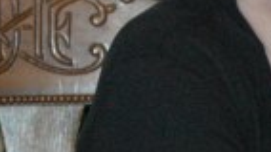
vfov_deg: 3.5
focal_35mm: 346
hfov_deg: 6.2
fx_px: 2487
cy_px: 91
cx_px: -44
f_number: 5
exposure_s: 1/60
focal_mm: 52
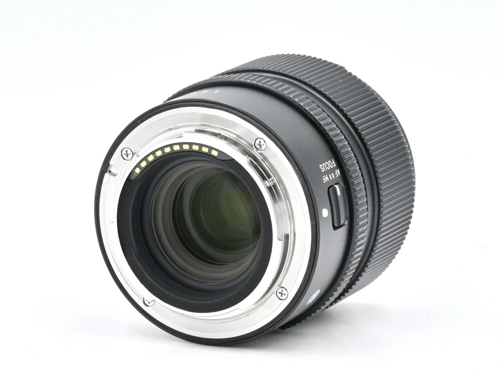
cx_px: 251
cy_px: 189
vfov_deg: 13.0
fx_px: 1657
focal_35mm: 114
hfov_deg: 17.3
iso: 640
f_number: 25
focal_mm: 105
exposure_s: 1/80
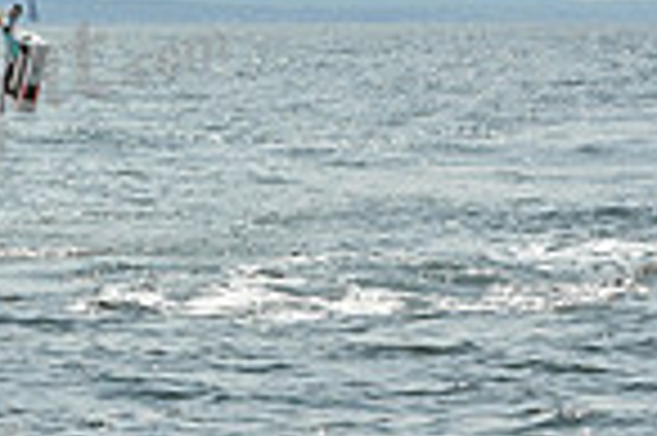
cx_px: -634
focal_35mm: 389
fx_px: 7091
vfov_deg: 3.5
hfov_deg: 5.2
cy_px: -61
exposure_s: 1/1250
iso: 320
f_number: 10
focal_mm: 98
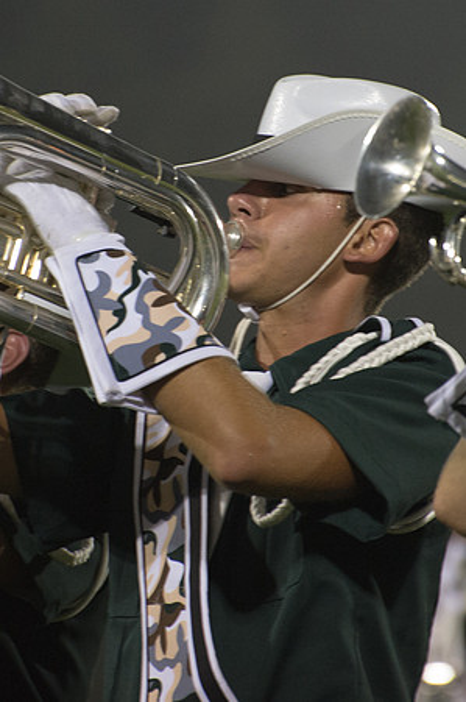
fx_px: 9513
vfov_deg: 4.2
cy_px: 229
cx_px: 304
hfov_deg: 2.8
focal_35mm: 489
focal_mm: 240
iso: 5000
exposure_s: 1/160
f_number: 5.6
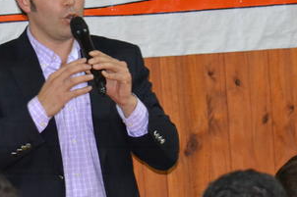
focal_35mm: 536
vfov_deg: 2.6
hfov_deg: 3.8
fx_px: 4422
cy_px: 74
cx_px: 70
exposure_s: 1/60
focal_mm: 135
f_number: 4.8
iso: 3200
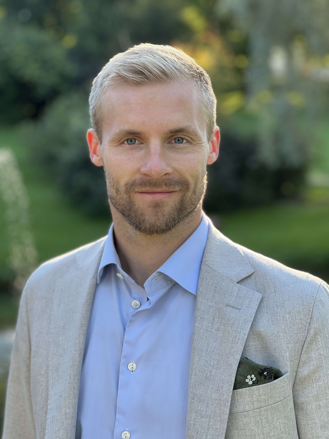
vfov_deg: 25.3
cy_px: 220
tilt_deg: -2.3
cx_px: 164
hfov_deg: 19.1
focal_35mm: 77
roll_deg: +3.0
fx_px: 976
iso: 80
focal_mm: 9
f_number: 2.8
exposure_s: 1/121
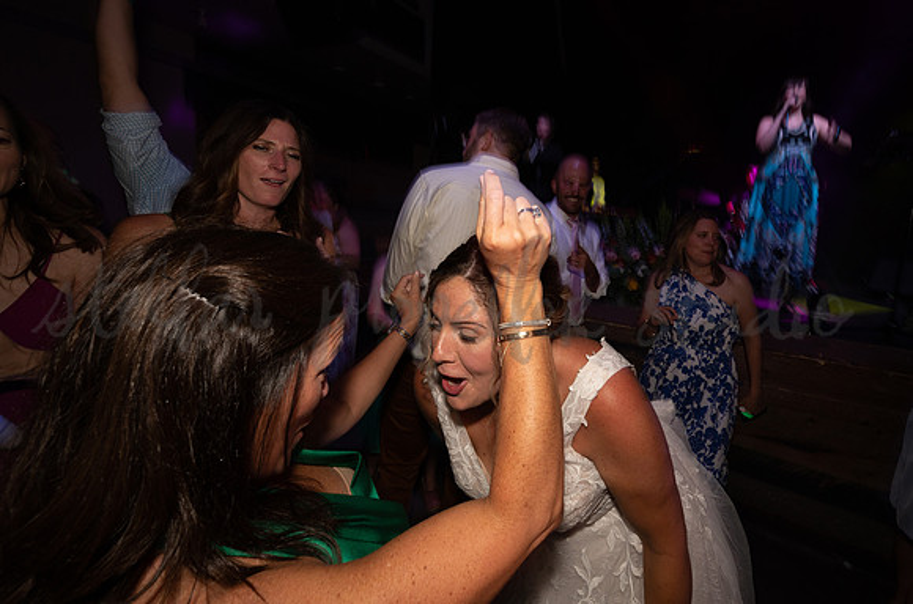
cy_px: 258
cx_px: 521
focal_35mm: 16
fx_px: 405
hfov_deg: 96.2
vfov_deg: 73.1
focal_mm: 14
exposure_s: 1/15
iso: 640
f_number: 9
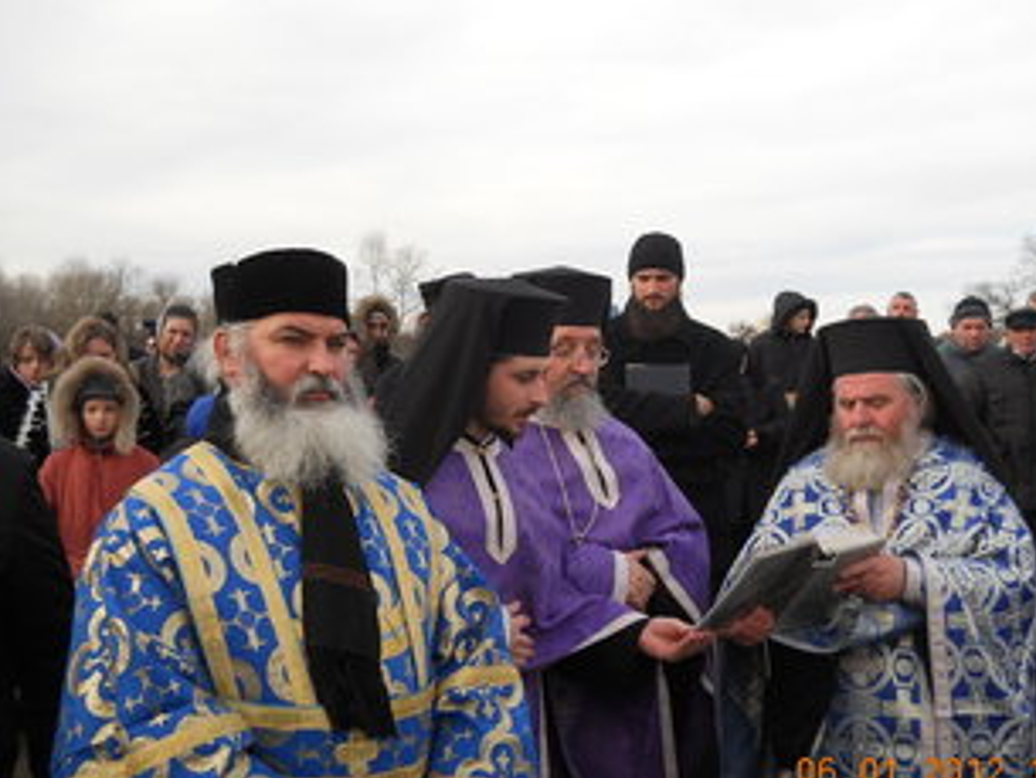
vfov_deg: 30.9
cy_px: 413
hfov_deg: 40.3
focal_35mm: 47
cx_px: 591
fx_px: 1407
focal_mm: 6.72
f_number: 5.5
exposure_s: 1/125
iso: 80
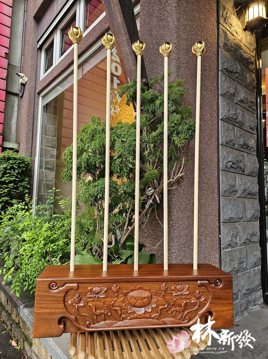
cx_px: 134
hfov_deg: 58.8
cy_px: 180
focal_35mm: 23
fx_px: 238
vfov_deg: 74.0
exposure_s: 1/120
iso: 125
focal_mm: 6.3
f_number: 1.7
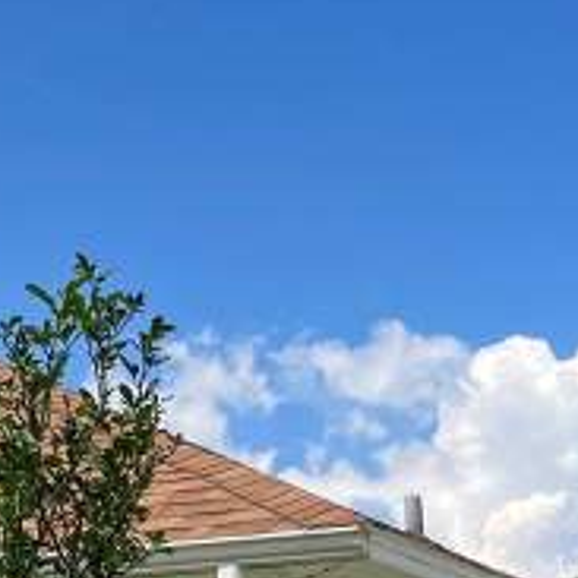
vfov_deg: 14.9
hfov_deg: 16.1
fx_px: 2040
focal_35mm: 108
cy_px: 875
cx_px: 404
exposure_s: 1/2114
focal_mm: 3.99
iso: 32
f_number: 1.8
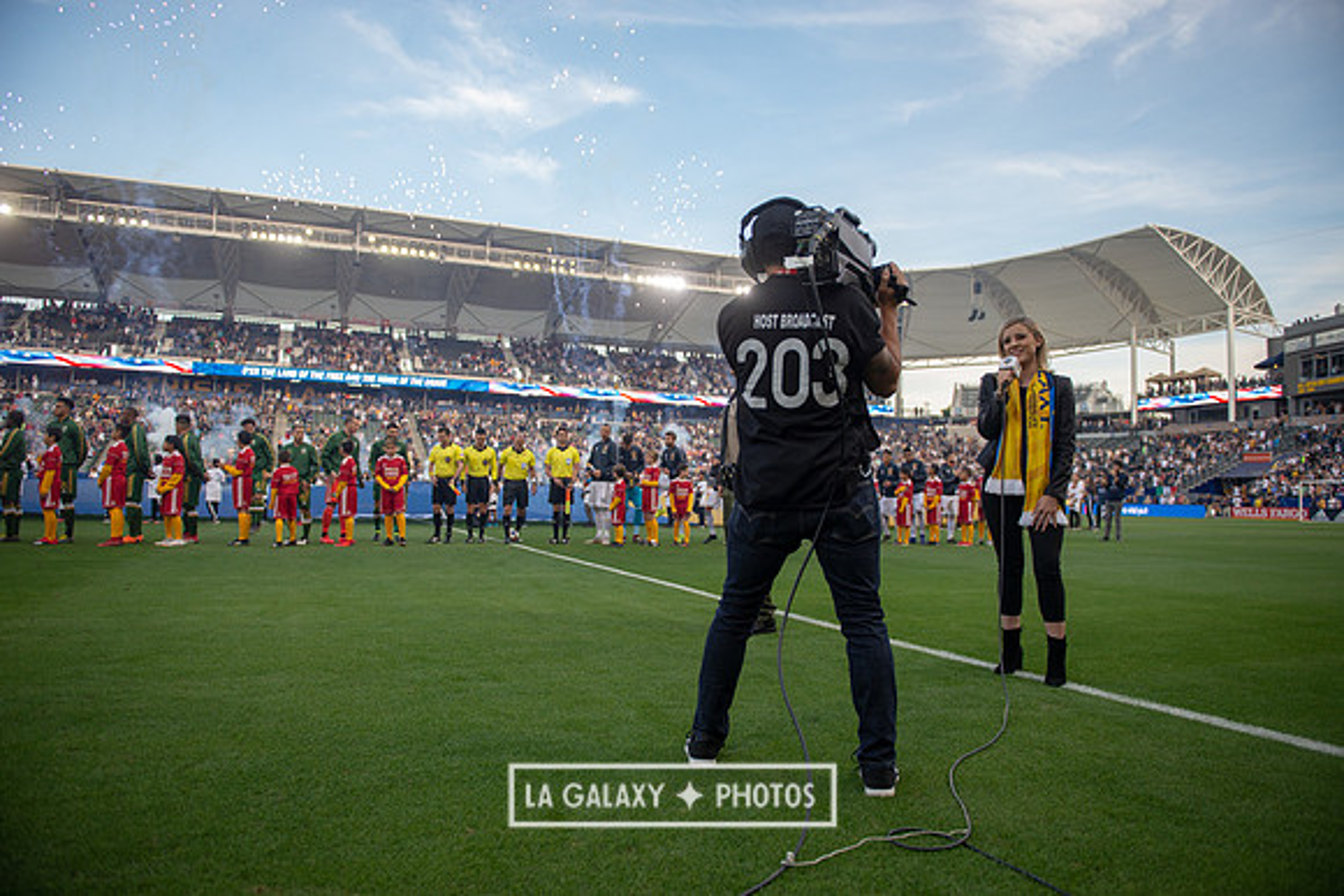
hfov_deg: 73.7
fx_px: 896
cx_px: 672
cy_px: 448
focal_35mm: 24
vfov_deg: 53.2
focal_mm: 24
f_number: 2.8
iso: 400
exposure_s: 1/1000
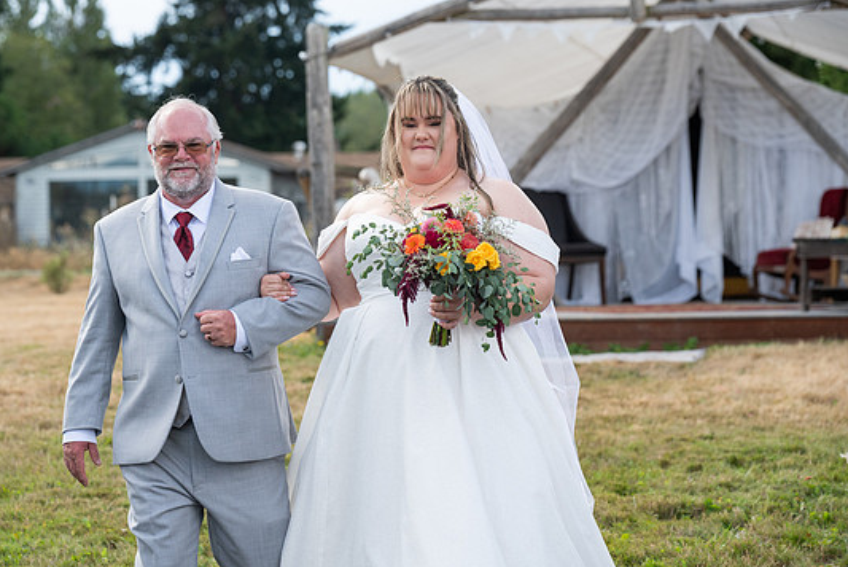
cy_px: 268
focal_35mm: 112
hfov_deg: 18.2
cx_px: 395
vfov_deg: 12.2
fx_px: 2640
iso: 400
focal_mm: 103
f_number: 4.5
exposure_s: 1/1000
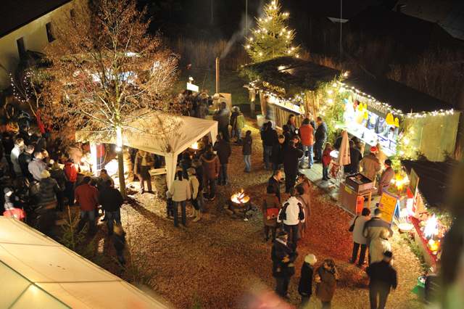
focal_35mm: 50
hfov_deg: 39.6
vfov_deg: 27.0
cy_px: 154
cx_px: 232
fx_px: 644
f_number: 2.8
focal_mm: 50
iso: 1600
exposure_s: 1/4
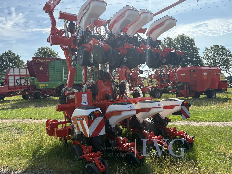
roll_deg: +1.3
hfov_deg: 67.3
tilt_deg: -0.7
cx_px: 116
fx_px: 174
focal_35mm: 26
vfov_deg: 53.1
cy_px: 87
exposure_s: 1/2538
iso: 64
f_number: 1.6
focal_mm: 5.96
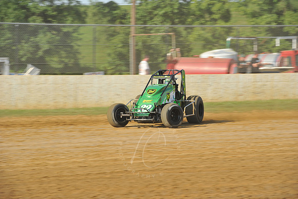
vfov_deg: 7.0
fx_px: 1613
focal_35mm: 195
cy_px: 100
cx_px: 149
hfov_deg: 10.6
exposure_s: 1/320
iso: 320
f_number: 10
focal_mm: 195
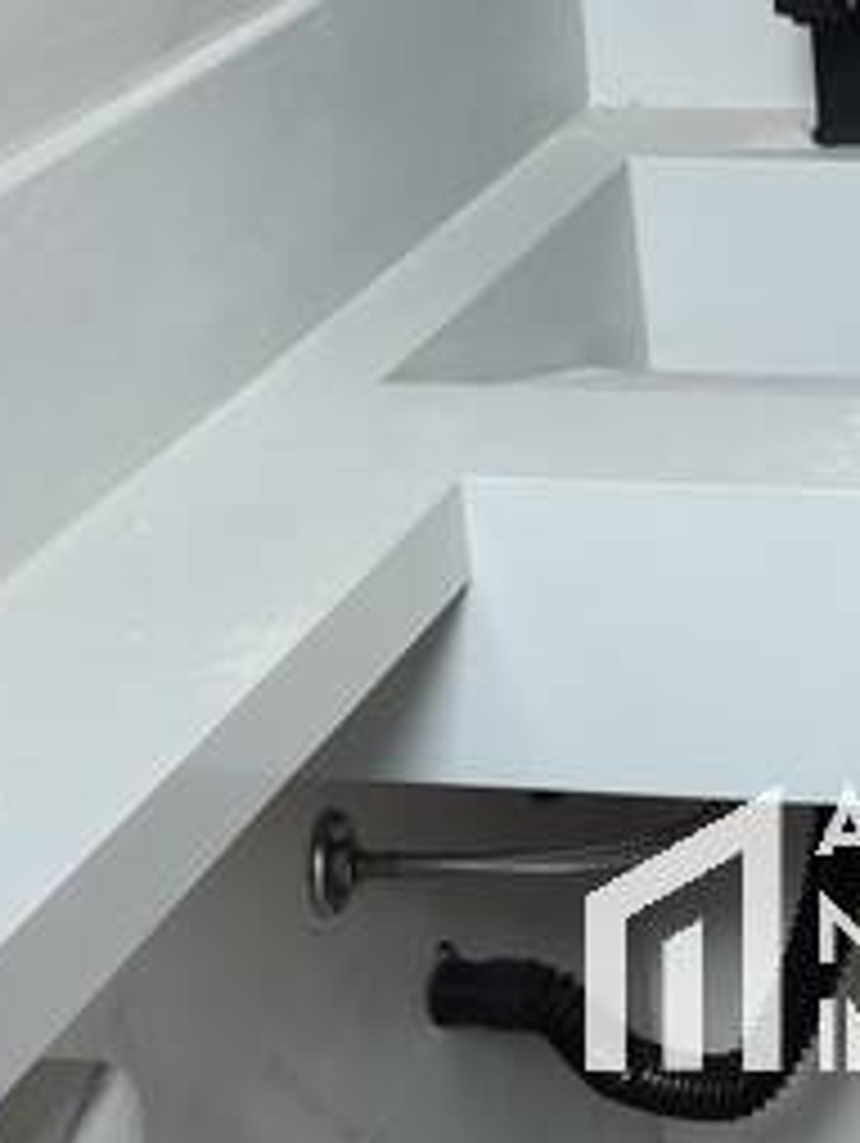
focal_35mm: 102
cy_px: 954
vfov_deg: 19.0
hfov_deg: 14.1
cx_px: 1040
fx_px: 3373
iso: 435
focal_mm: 6.72
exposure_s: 1/120
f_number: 1.69
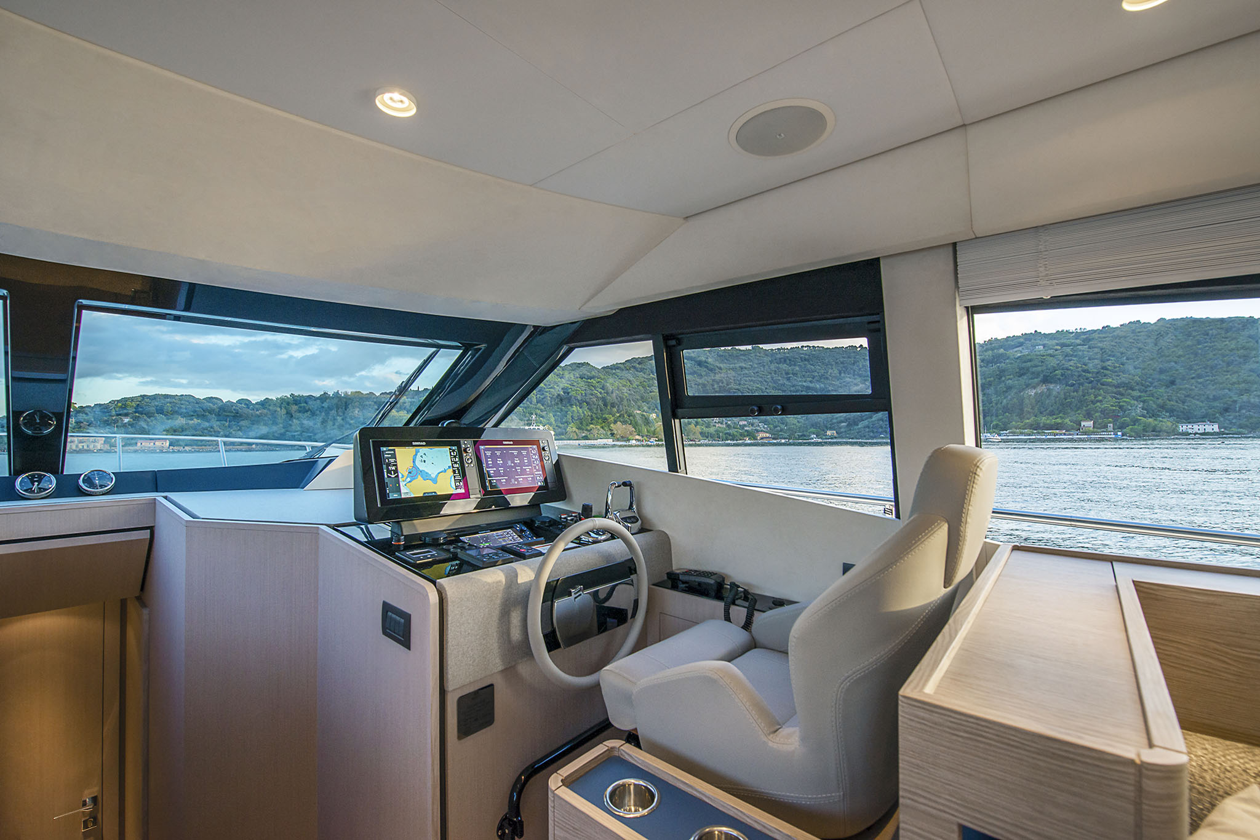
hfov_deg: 100.4
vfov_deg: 77.3
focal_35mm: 15
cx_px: 630
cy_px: 420
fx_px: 525
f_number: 9
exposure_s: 1/60
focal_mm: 15
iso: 800
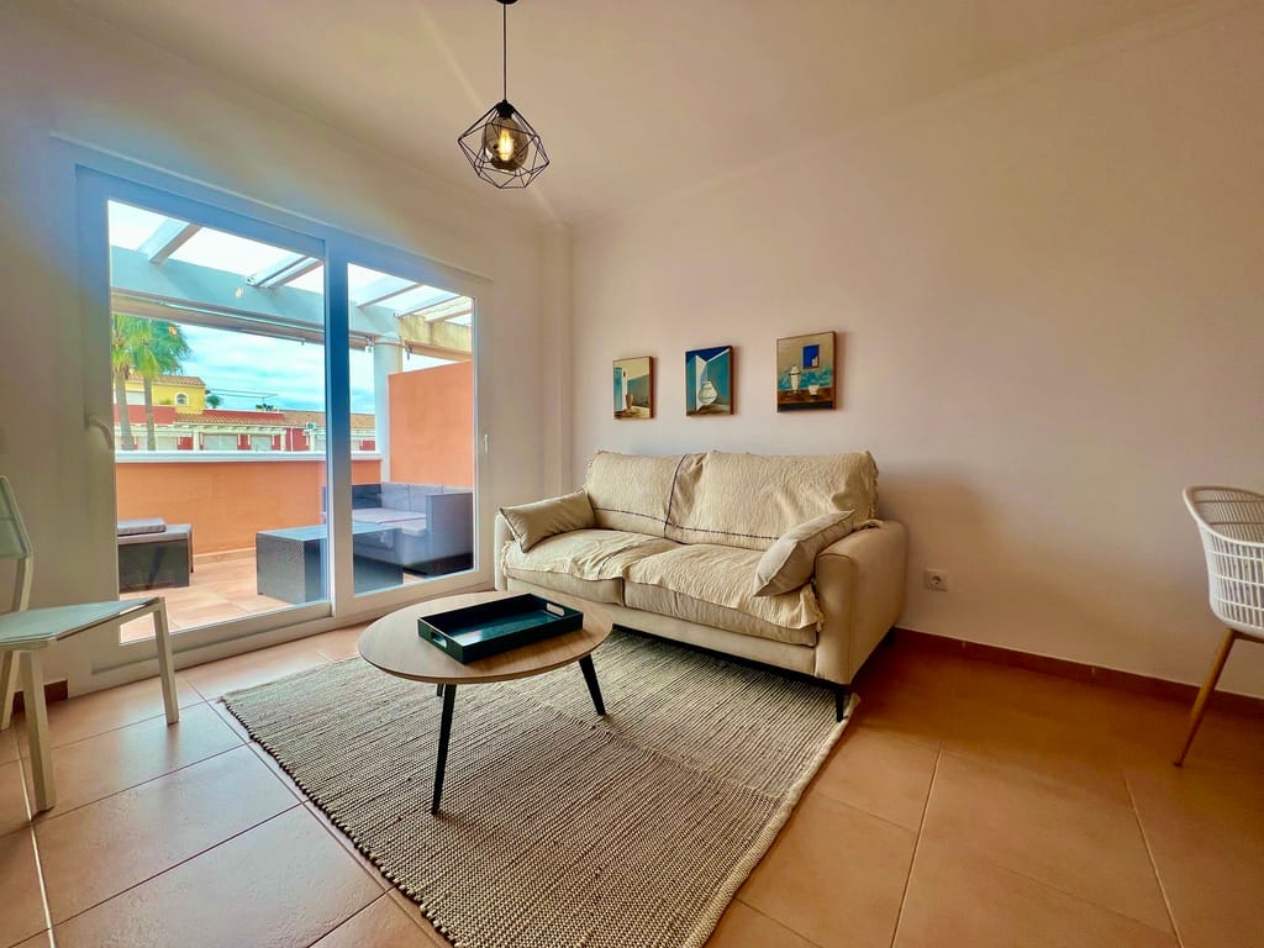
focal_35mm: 13
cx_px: 632
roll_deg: +0.0
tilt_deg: -1.8
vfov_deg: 89.9
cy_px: 474
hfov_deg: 106.2
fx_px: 475
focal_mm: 1.57
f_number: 1.8
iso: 32
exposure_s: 1/99
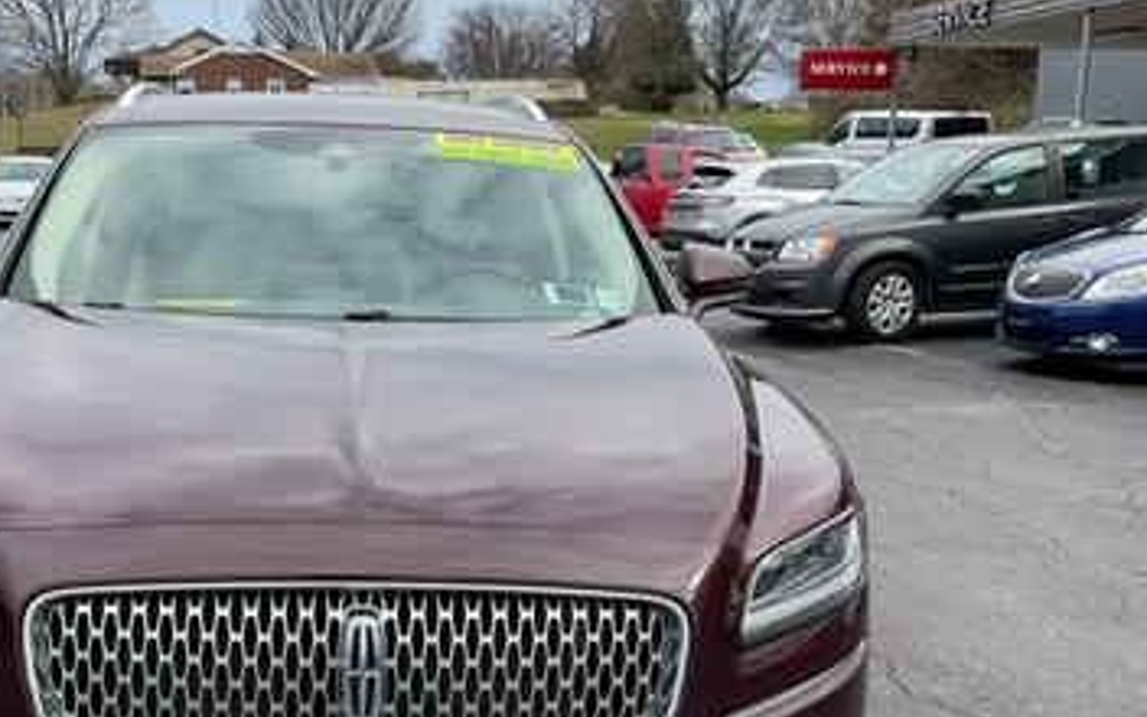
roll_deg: +0.6
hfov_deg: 44.6
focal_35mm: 44
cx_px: 378
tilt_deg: -14.0
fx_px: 1375
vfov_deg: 28.7
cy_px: 554
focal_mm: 3
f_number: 1.8
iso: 16
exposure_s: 1/599
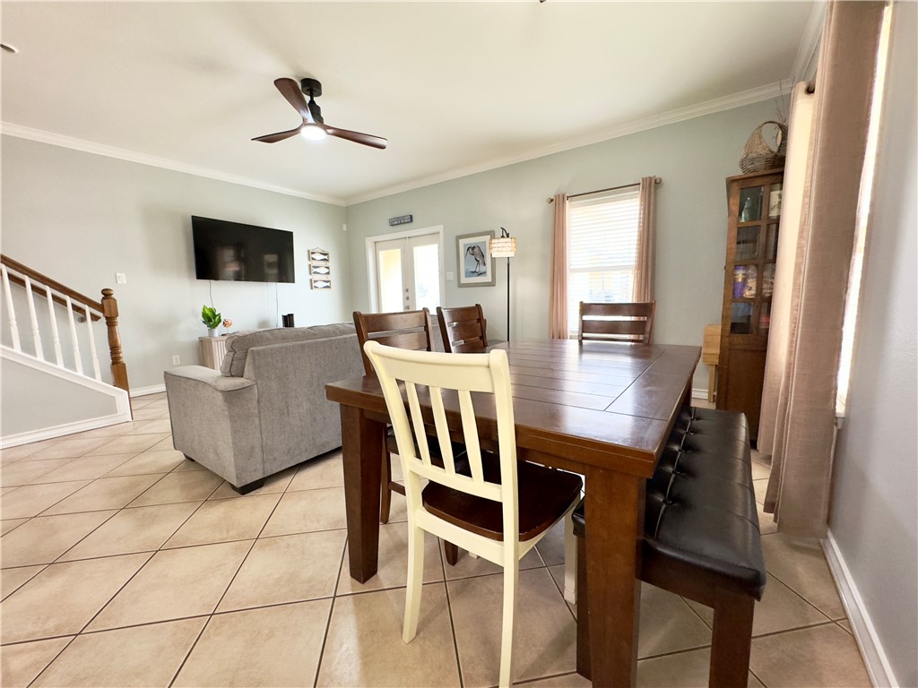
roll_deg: +0.9
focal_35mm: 14
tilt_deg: -9.1
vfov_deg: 85.7
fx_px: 371
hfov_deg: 102.1
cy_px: 344
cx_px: 459
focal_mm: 2.22
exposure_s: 1/100
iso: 250
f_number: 2.2
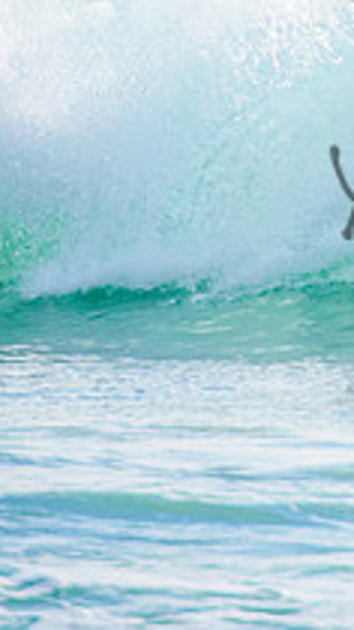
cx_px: 639
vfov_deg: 1.2
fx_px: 28943
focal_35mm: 1733
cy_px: 166
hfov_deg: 0.7
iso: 400
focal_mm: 400
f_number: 5.6
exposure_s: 1/2000
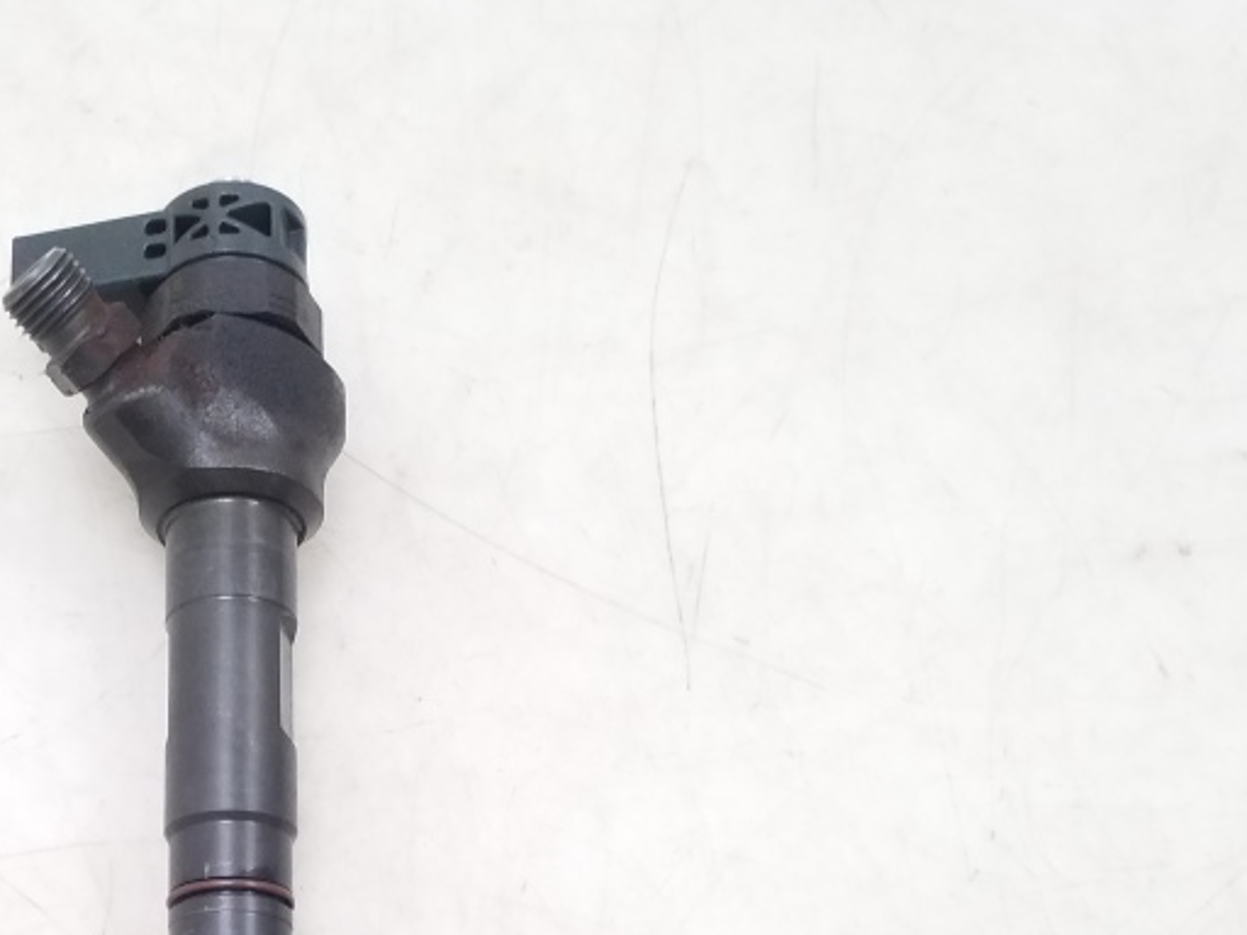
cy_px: 850
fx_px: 1945
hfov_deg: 34.3
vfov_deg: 26.1
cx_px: 224
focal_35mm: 54
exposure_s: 1/50
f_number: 1.9
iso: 160
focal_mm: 3.6
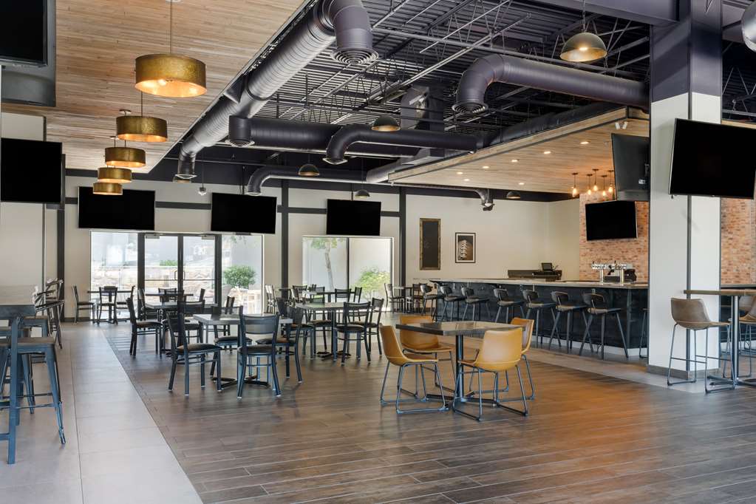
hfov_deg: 60.3
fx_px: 651
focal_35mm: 31
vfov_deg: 42.3
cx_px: 378
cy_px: 252
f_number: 11
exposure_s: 1/1.25
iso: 400
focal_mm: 31
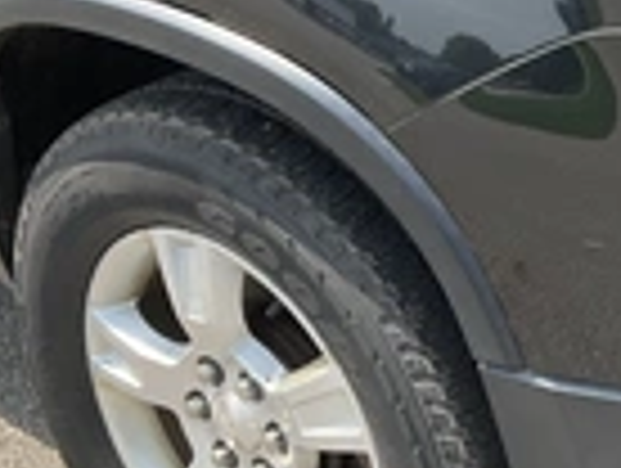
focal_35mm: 84
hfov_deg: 22.5
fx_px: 1510
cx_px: 598
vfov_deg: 17.5
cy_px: 94
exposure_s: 1/627
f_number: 1.8
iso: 25
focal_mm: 3
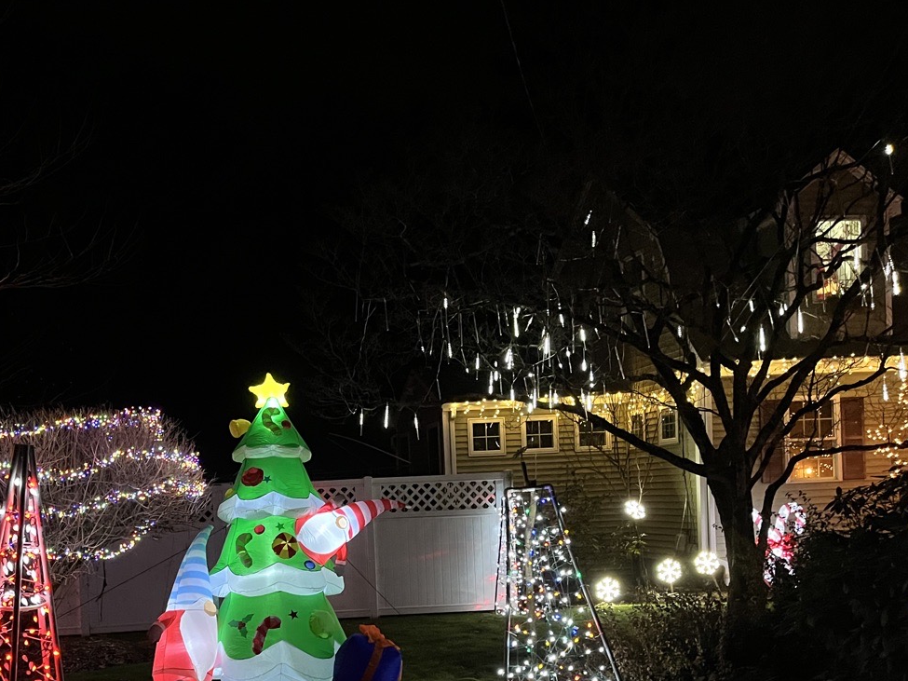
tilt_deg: -1.9
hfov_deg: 46.0
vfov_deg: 35.1
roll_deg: +2.5
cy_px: 520
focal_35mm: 40
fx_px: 1049
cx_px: 291
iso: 640
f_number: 1.6
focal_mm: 5.1
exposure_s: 1/30
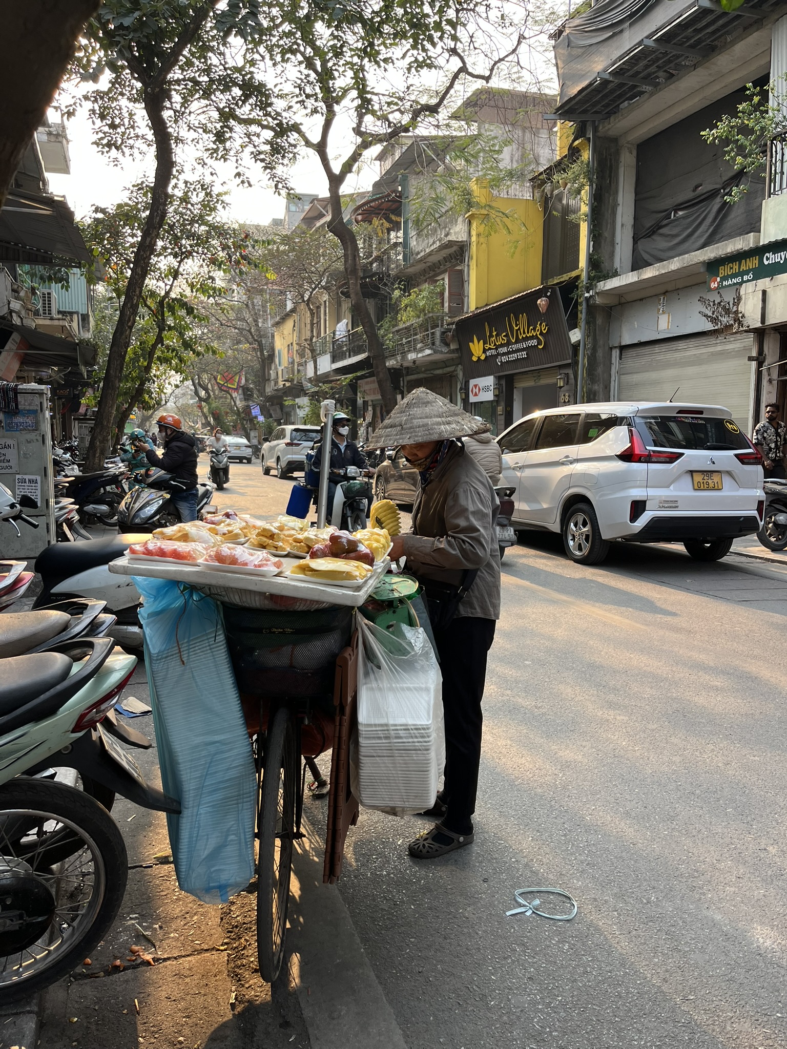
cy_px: 524
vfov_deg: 67.3
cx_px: 394
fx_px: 788
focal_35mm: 26
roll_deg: -0.2
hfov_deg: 53.1
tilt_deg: -7.4
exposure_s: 1/315
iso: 50
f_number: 1.6
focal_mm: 5.1
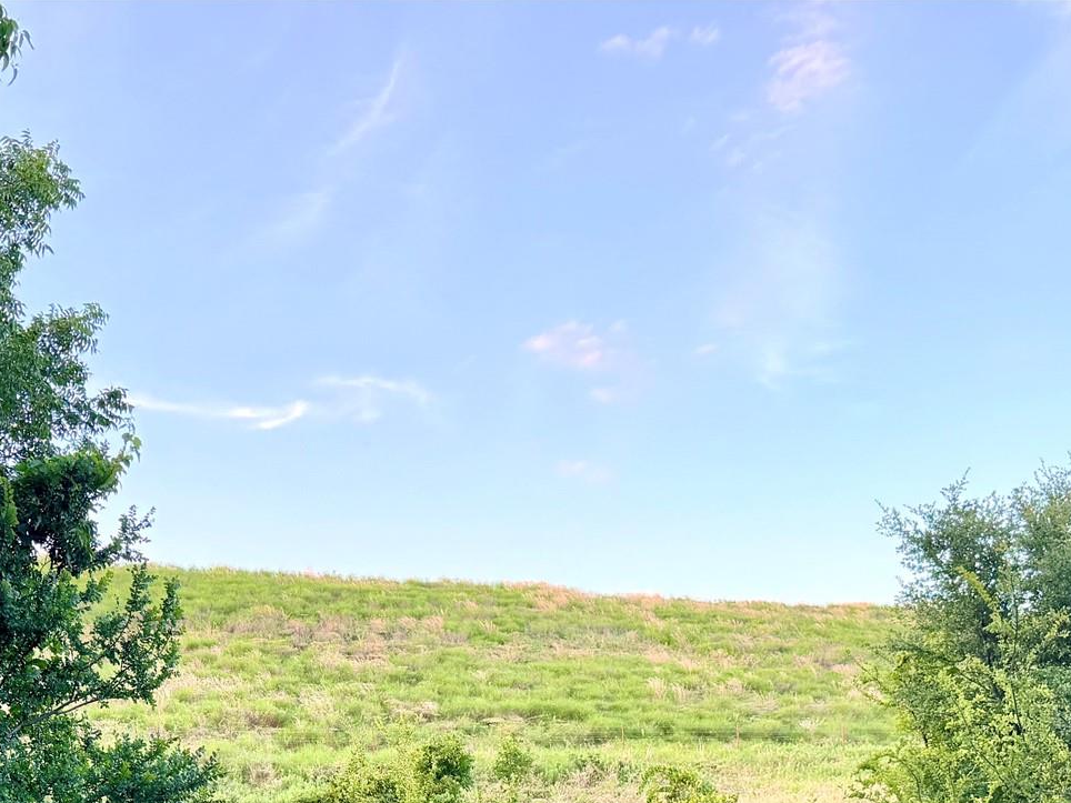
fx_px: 1578
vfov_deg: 26.6
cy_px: 851
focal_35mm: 51
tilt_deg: +0.8
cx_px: 336
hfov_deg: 37.0
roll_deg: +1.4
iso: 100
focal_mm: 6.76
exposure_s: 1/307
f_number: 1.78
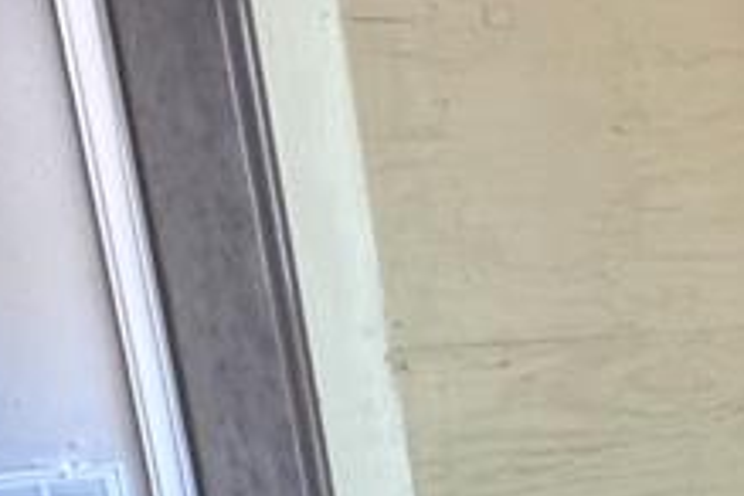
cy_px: 533
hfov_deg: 20.4
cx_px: 1362
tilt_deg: -15.2
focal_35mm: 68
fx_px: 1405
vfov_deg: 19.3
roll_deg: -2.6
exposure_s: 1/60
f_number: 2.2
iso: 320
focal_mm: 2.22
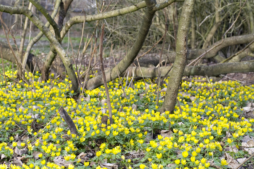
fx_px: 740
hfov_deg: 19.5
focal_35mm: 105
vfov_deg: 13.0
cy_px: 84
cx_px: 127
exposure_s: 1/30
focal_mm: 70
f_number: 9
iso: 100
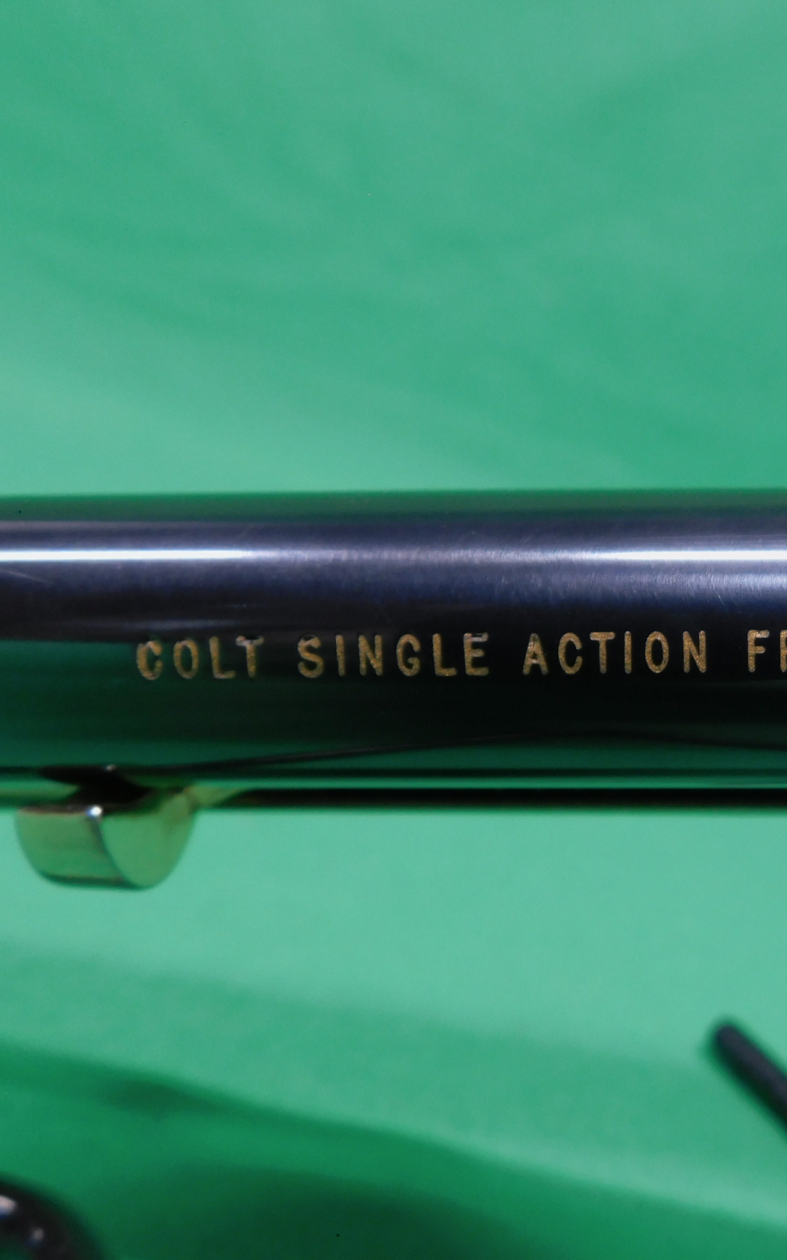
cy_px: 637
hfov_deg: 35.9
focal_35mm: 33
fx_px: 1133
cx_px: 713
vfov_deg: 58.1
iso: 125
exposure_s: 1/30
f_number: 3
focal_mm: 4
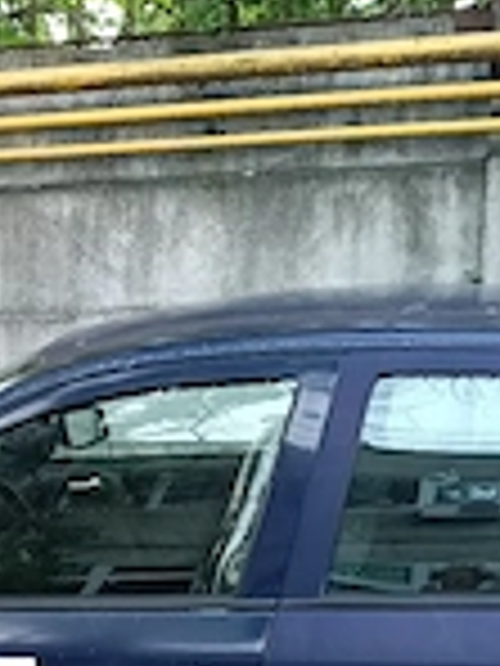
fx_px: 1406
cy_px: 567
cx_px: -45
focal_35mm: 73
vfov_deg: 26.0
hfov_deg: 19.4
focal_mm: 3.98
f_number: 1.8
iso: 400
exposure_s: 1/33.3
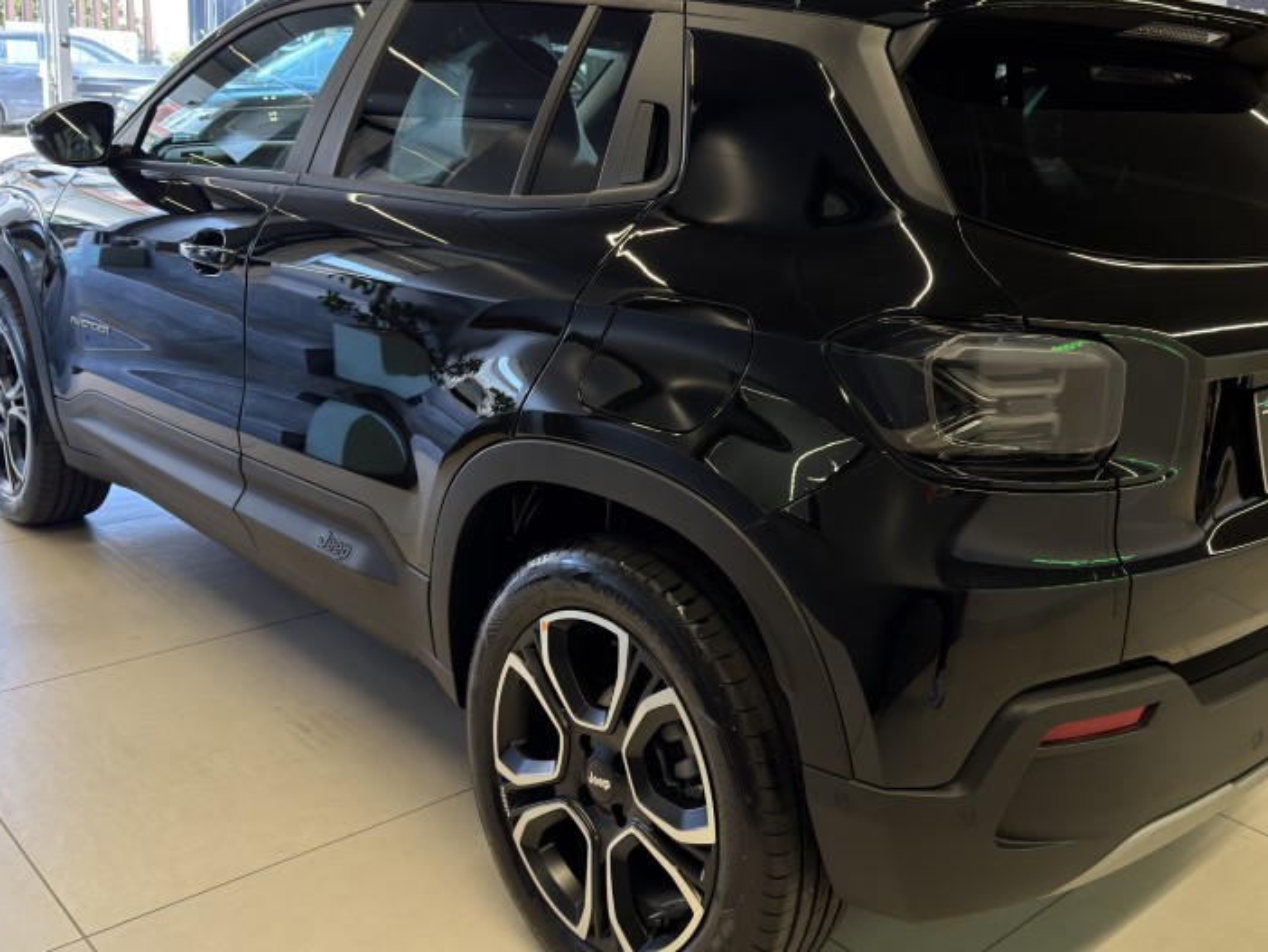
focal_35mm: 35
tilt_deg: -12.7
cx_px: 704
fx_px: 1283
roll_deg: -3.2
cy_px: 374
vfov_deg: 40.5
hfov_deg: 52.5
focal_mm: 6.76
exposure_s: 1/79
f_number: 1.78
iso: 200
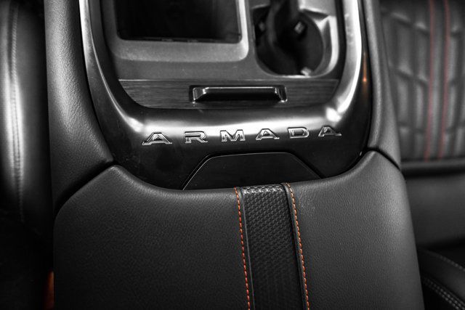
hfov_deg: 73.7
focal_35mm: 24
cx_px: 232
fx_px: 310
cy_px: 155
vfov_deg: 53.2
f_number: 2.8
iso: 2000
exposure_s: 1/160
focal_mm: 24
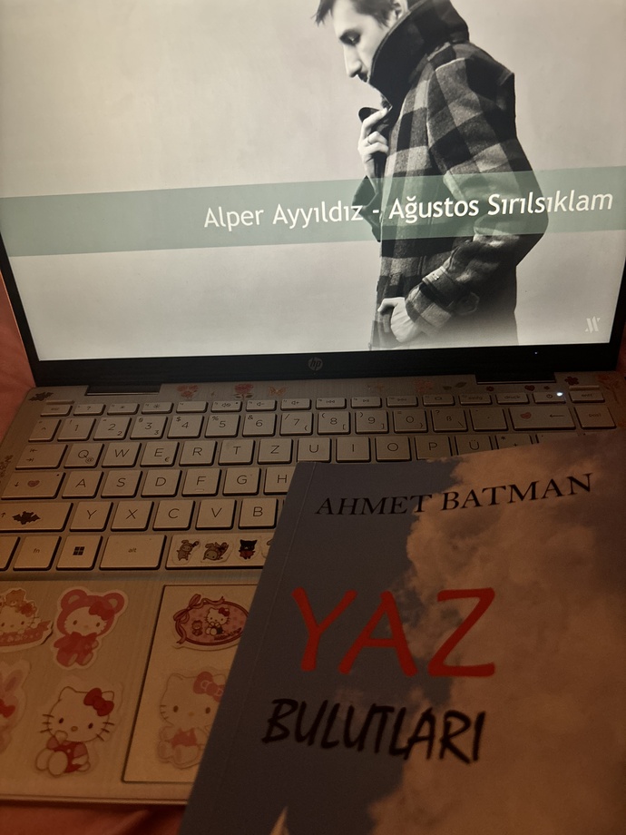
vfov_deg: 67.3
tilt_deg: -44.0
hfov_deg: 53.1
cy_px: 418
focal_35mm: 26
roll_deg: +4.7
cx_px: 313
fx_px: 627
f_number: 1.6
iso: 640
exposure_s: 1/25
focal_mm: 5.96
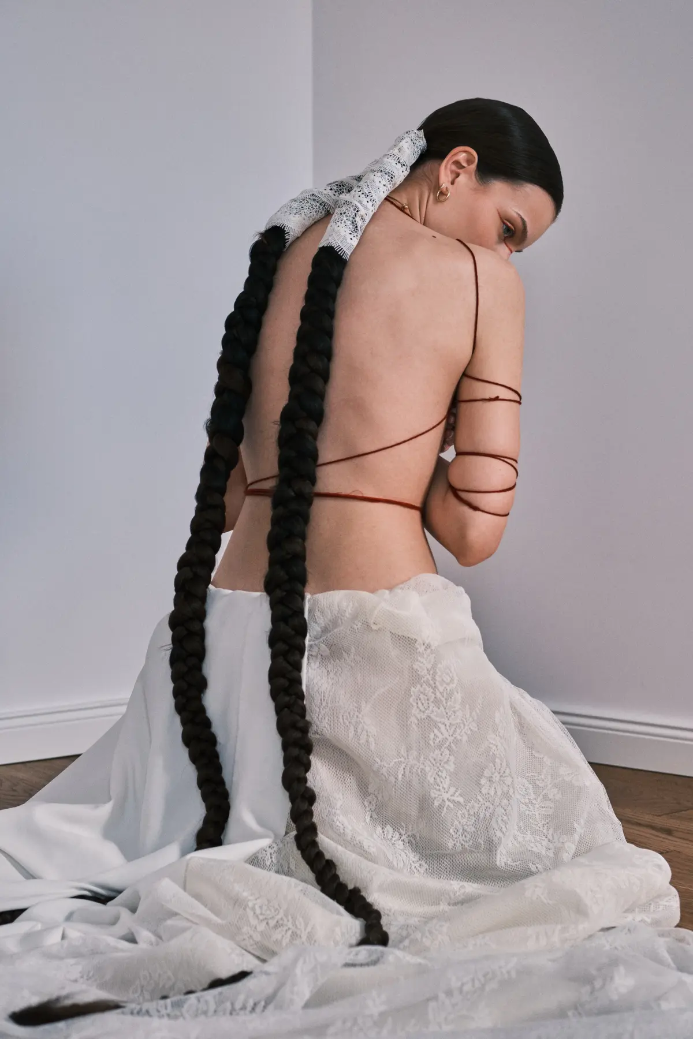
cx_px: 346
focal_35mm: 75
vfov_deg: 27.0
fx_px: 2165
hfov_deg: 18.2
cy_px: 520
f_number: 3.2
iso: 320
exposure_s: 1/125
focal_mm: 50
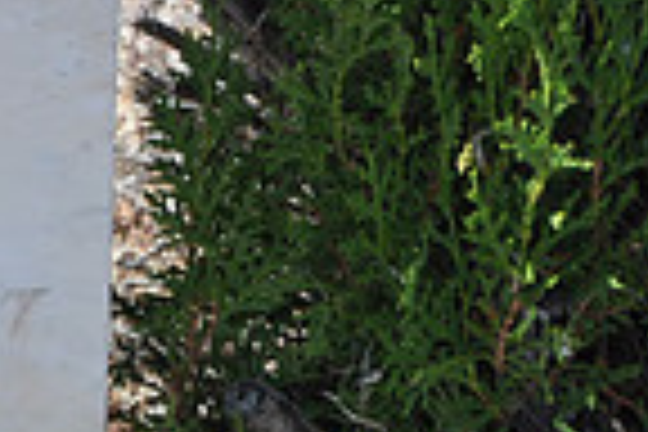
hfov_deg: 5.8
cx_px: -392
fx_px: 6300
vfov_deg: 3.9
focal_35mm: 350
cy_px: 70
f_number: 6.3
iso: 200
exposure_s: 1/160
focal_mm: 58
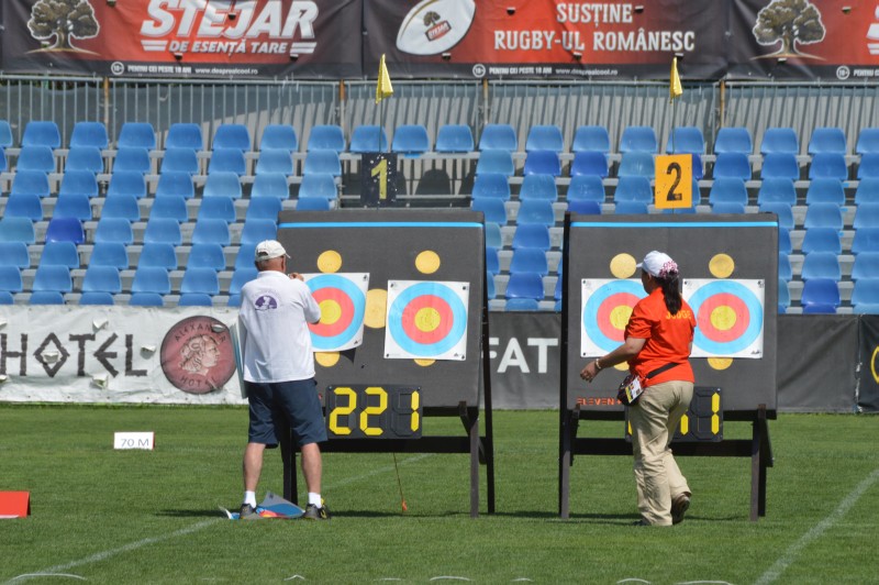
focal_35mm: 450
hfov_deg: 4.6
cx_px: 440
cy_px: 292
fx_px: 10978
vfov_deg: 3.0
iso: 400
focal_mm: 300
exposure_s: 1/500
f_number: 16
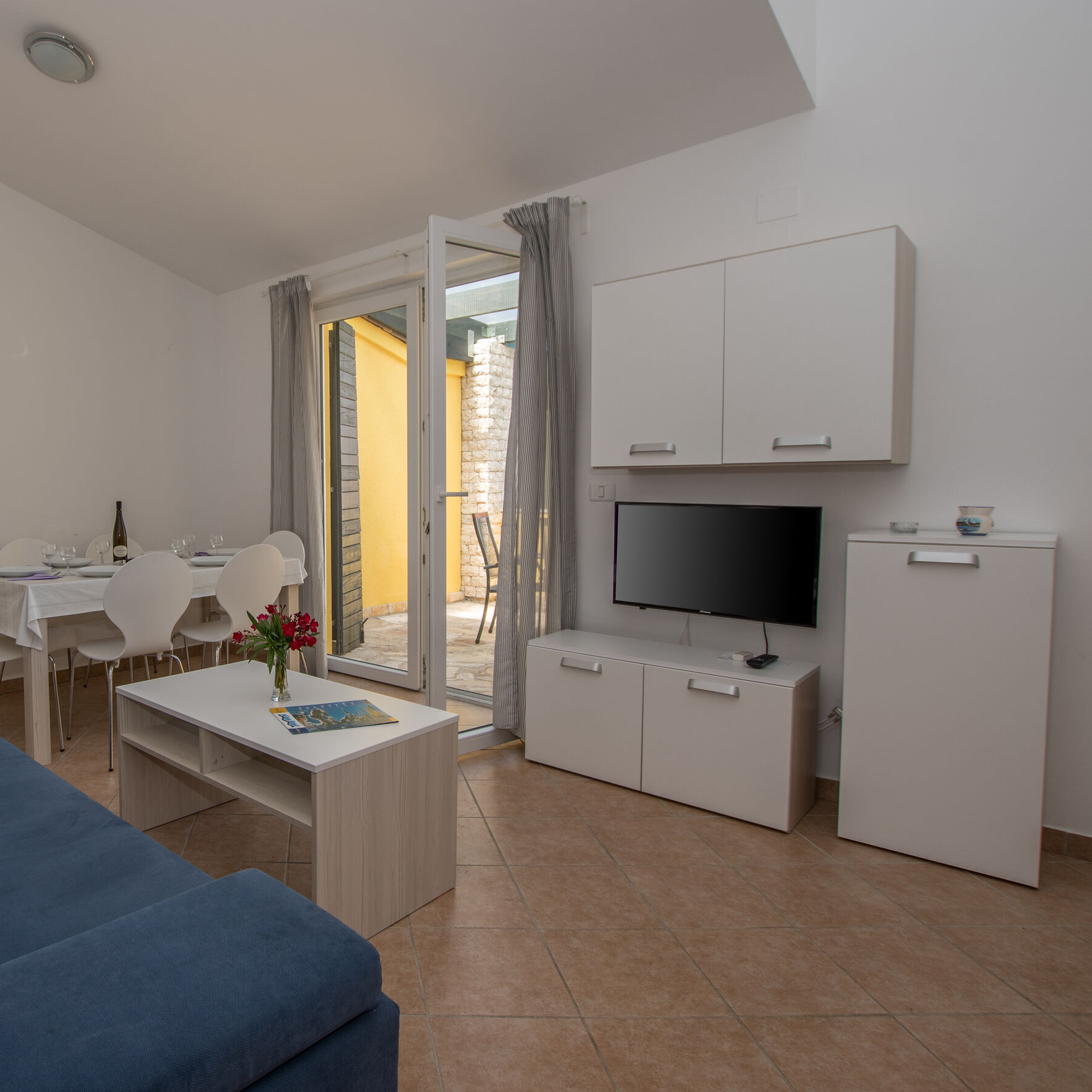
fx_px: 714
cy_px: 526
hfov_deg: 70.0
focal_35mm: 20
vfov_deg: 74.8
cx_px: 277
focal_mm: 10
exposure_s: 1/40
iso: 100
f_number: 5.6
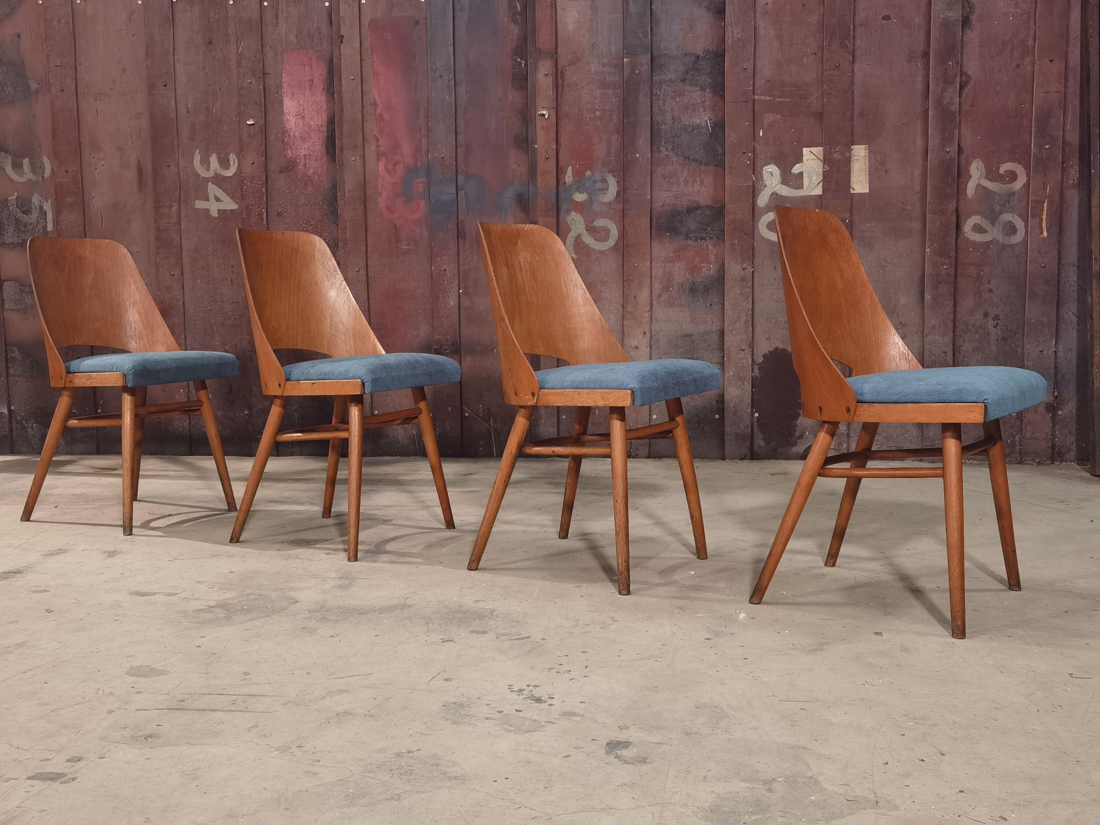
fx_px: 1112
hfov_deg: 52.6
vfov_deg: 40.7
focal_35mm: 35
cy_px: 412
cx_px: 550
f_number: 1.9
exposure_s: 1/33.3
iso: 400
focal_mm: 6.71
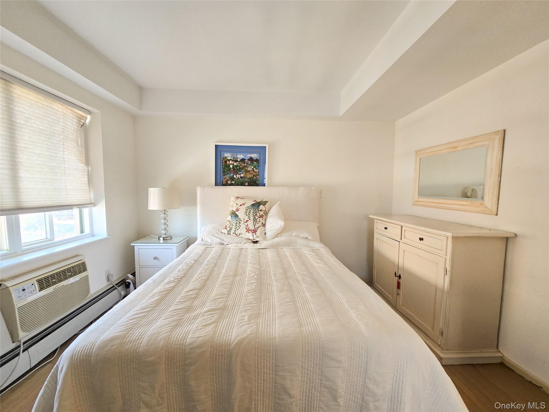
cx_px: 274
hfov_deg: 106.2
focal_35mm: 13
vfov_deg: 89.9
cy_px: 206
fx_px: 206
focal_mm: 2.2
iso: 160
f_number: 2.2
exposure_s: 1/60
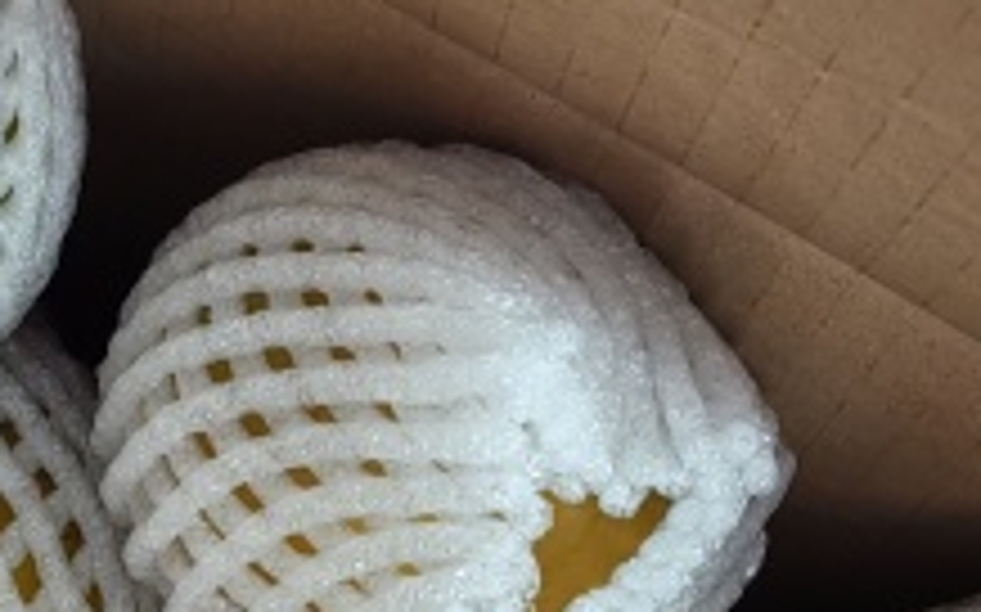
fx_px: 2806
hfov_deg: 19.7
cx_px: 274
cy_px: 932
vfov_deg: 11.9
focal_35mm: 105
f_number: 1.9
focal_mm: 5.52
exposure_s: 1/50
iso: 100
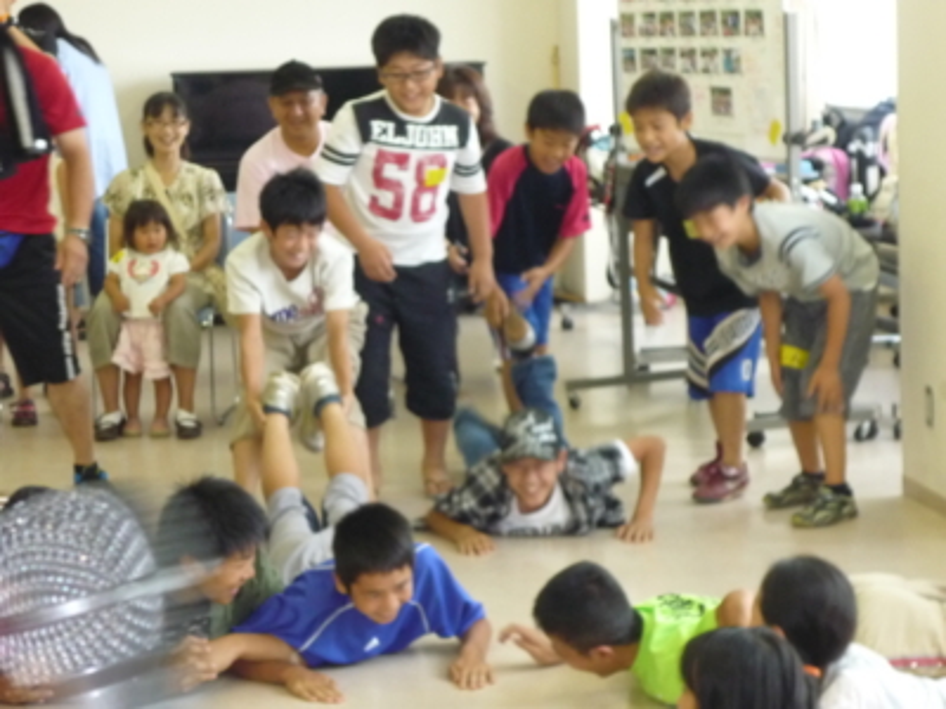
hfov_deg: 20.7
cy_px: 354
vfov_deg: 15.6
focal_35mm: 95
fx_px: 2596
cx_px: 473
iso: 400
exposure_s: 1/50
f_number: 4.1
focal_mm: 12.3
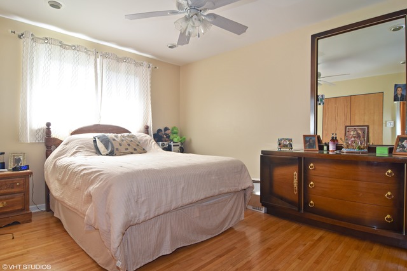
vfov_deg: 67.4
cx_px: 204
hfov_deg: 90.0
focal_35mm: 18
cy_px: 136
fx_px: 204
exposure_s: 1/8
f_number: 8
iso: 200
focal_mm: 12
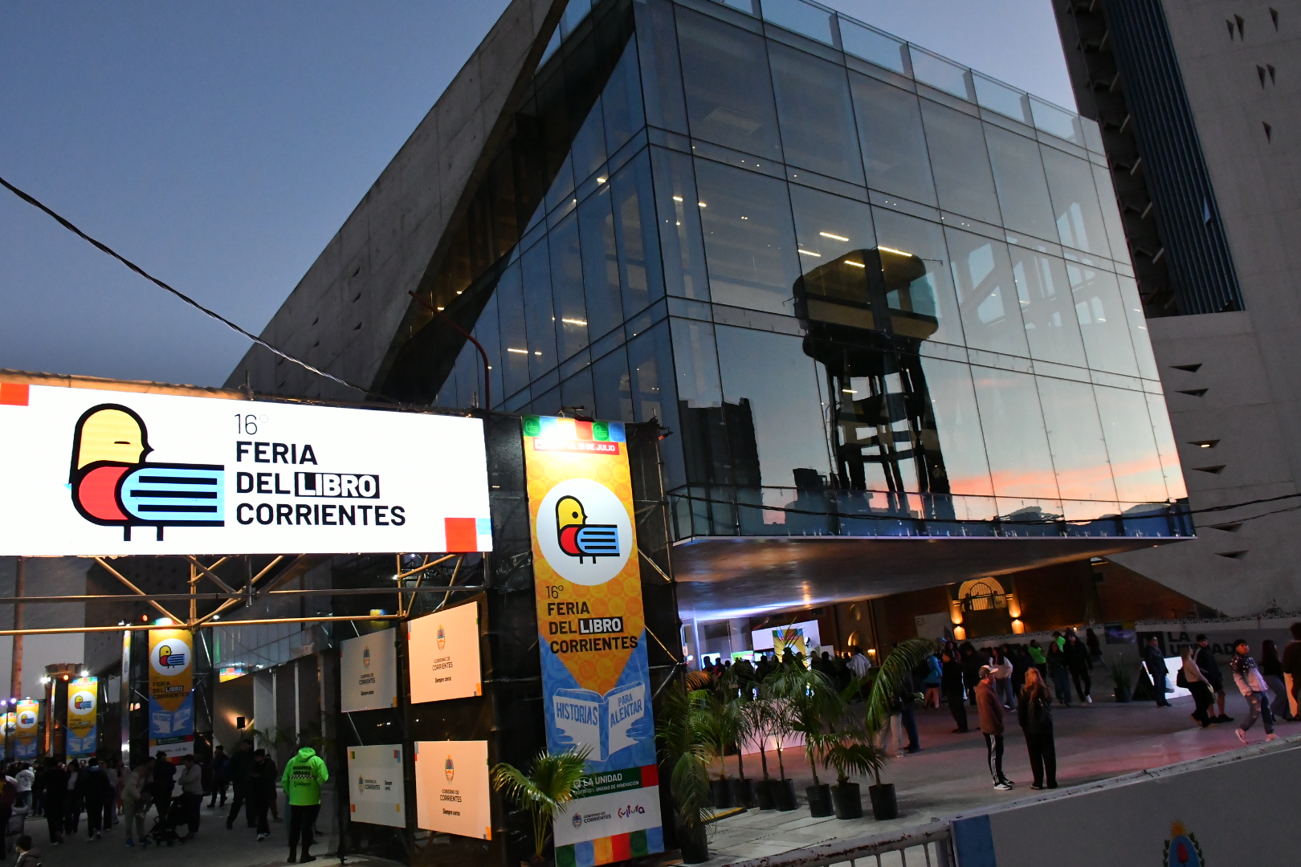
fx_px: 976
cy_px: 434
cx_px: 650
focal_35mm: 27
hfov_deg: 67.4
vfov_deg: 47.9
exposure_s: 1/125
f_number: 8
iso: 3200
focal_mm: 18
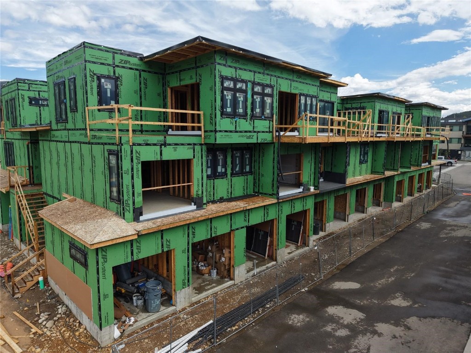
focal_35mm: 24
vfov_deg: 56.8
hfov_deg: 71.6
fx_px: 327
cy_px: 176
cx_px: 236
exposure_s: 1/3200
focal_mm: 8.67
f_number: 1.8
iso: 230
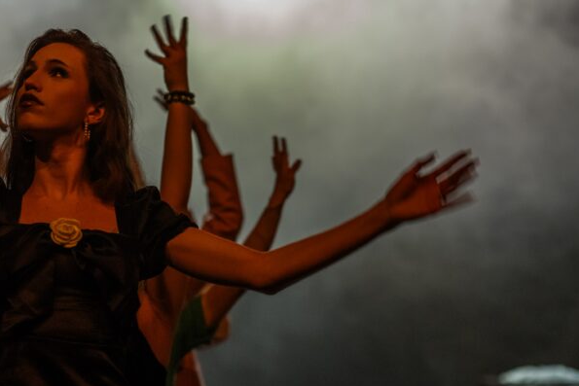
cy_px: 176
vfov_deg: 15.9
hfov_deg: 23.3
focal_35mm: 86
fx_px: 1383
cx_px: 107
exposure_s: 1/100
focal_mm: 50
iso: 3200
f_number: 1.6
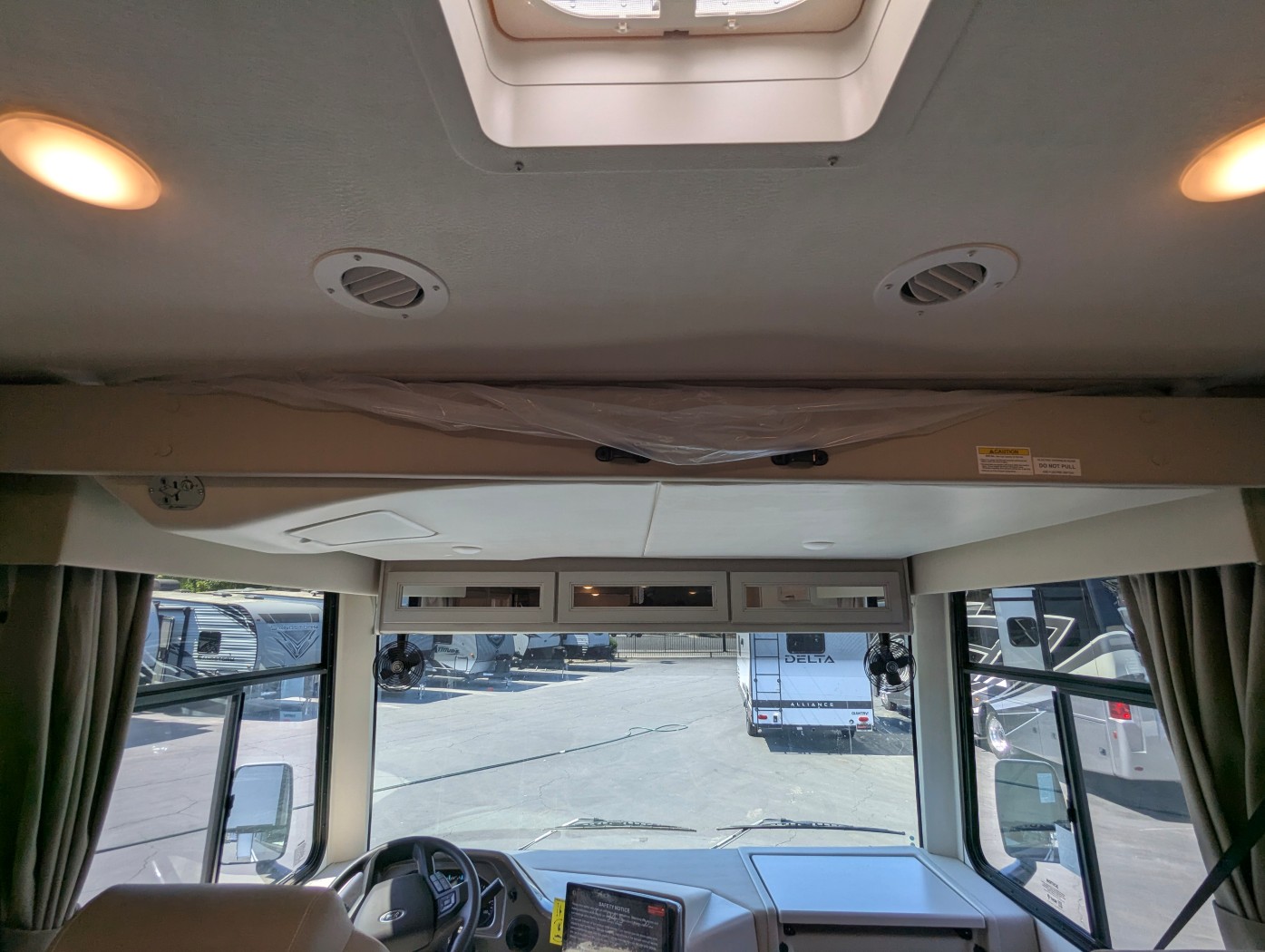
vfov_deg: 78.2
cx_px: 632
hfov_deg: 94.4
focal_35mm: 16
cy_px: 476
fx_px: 585
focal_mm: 2.35
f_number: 2.2
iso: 49
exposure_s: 1/508
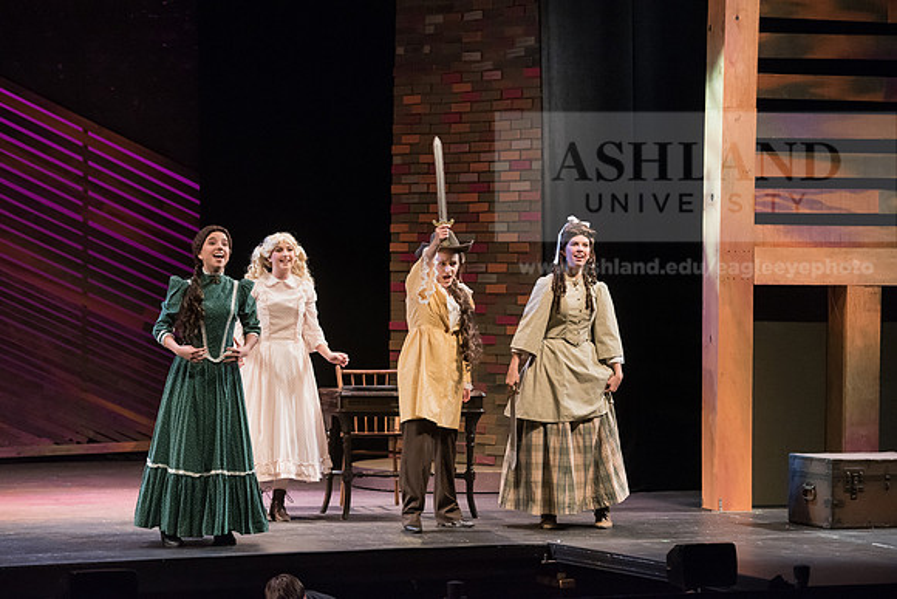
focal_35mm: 112
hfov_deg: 18.3
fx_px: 2791
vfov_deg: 12.2
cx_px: 448
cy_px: 300
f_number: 4
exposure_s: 1/320
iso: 5000
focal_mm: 112
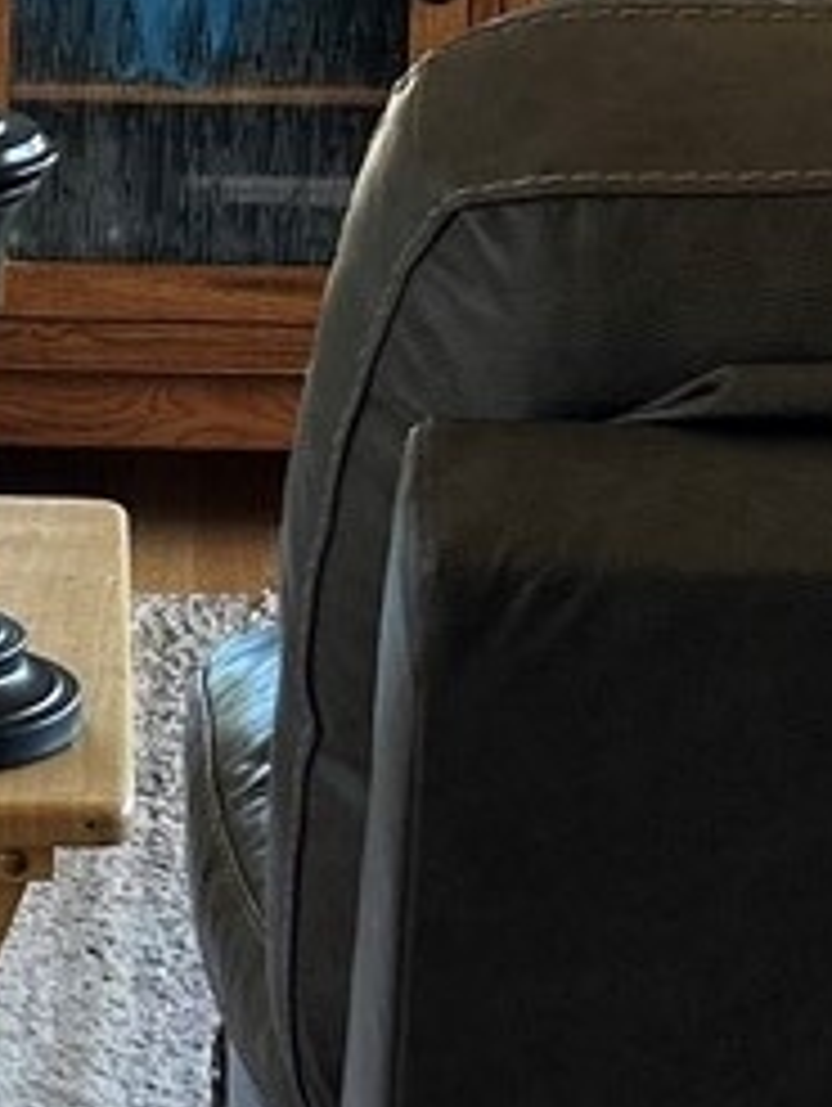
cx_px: -364
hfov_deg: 8.6
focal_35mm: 169
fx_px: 5407
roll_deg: +1.0
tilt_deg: -17.4
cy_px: 603
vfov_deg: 11.7
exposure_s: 1/121
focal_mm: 5.7
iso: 50
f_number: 1.5
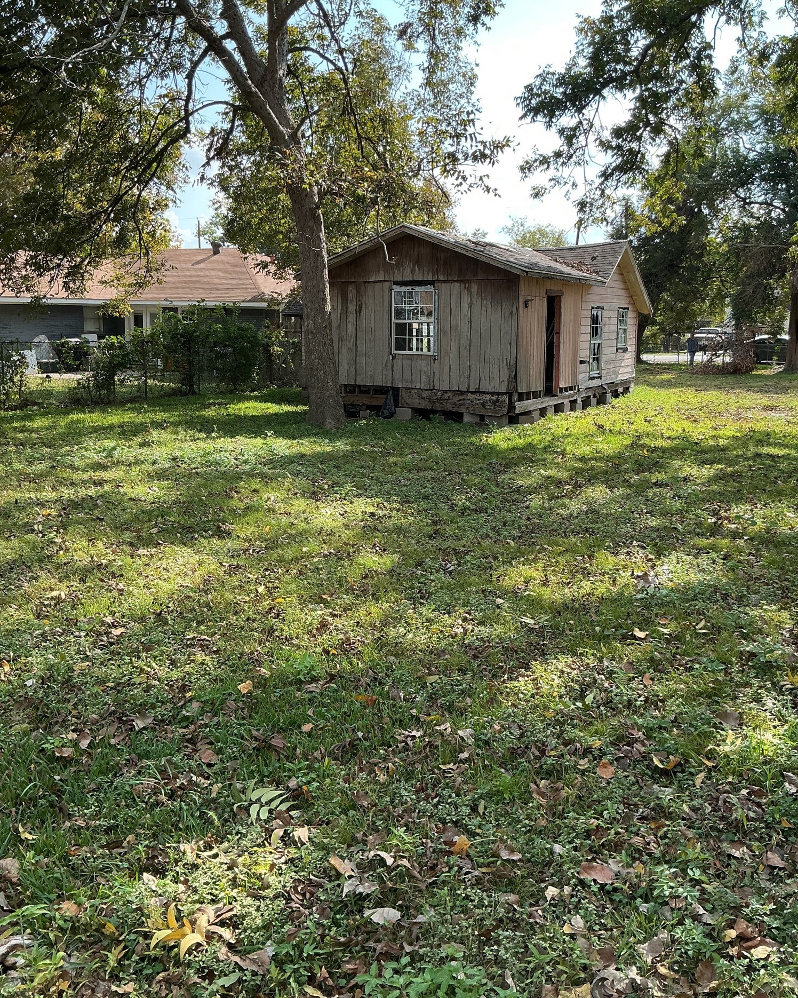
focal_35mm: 31
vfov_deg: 57.1
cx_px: 402
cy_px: 471
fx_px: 915
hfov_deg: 47.1
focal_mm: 3
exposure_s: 1/514
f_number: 1.8
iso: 25
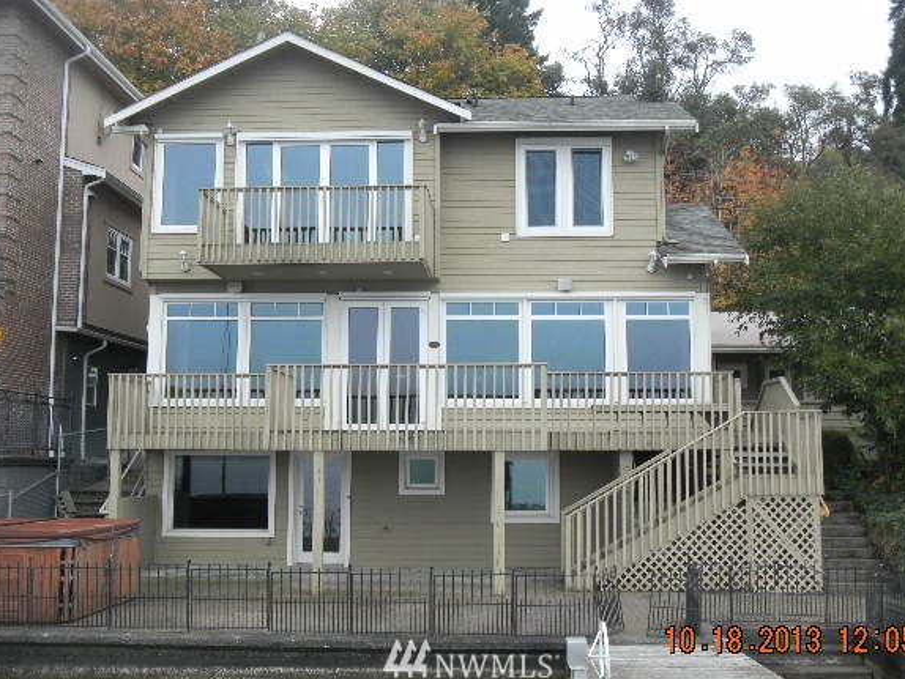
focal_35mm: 39
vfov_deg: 36.8
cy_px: 340
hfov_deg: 47.8
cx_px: 471
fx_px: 1020
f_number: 3.6
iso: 111
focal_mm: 6.3
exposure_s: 1/153
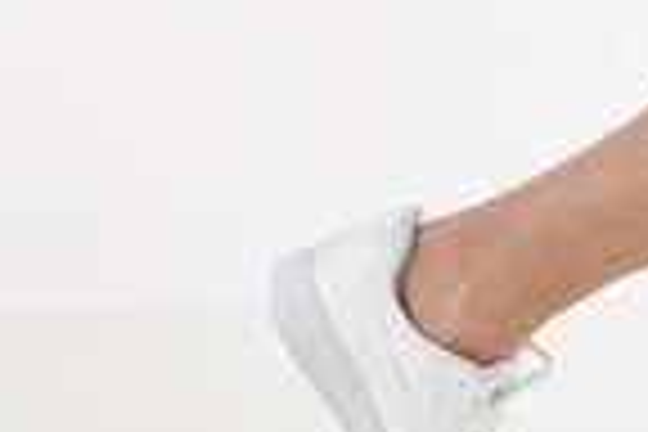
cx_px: 936
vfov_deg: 5.3
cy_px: -657
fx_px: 4500
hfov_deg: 8.1
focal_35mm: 250
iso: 100
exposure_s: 1/160
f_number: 7.1
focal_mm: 48
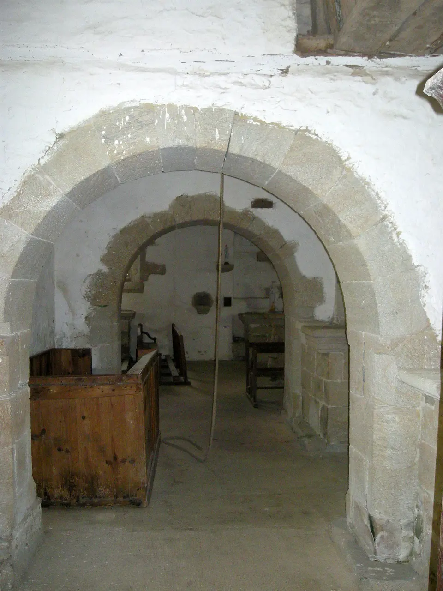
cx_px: 222
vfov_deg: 52.6
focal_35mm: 35
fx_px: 597
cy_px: 296
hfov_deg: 40.7
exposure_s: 1/60
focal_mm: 5.7
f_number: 2.8
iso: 293
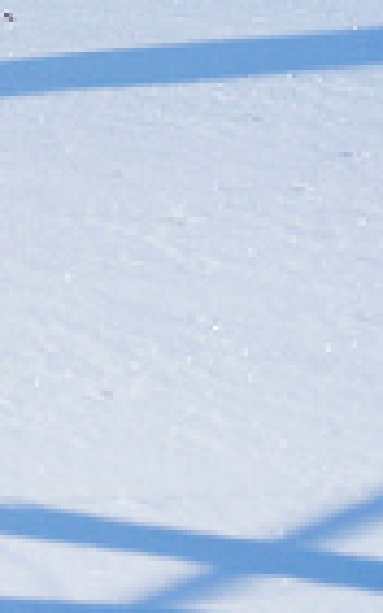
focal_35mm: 208
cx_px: -966
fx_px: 3477
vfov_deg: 9.8
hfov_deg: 5.7
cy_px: -300
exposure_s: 1/2000
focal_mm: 36
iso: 400
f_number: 3.5
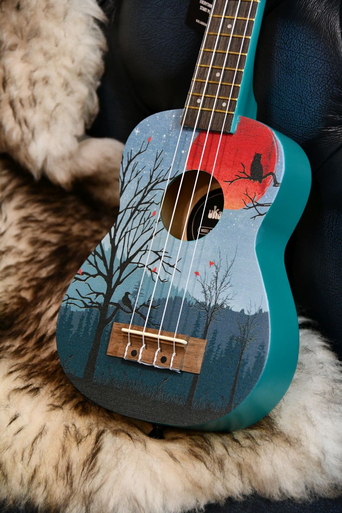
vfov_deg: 15.2
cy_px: 256
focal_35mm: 135
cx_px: 171
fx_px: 1924
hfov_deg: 10.2
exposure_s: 1/125
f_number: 5.3
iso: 3200
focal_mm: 90
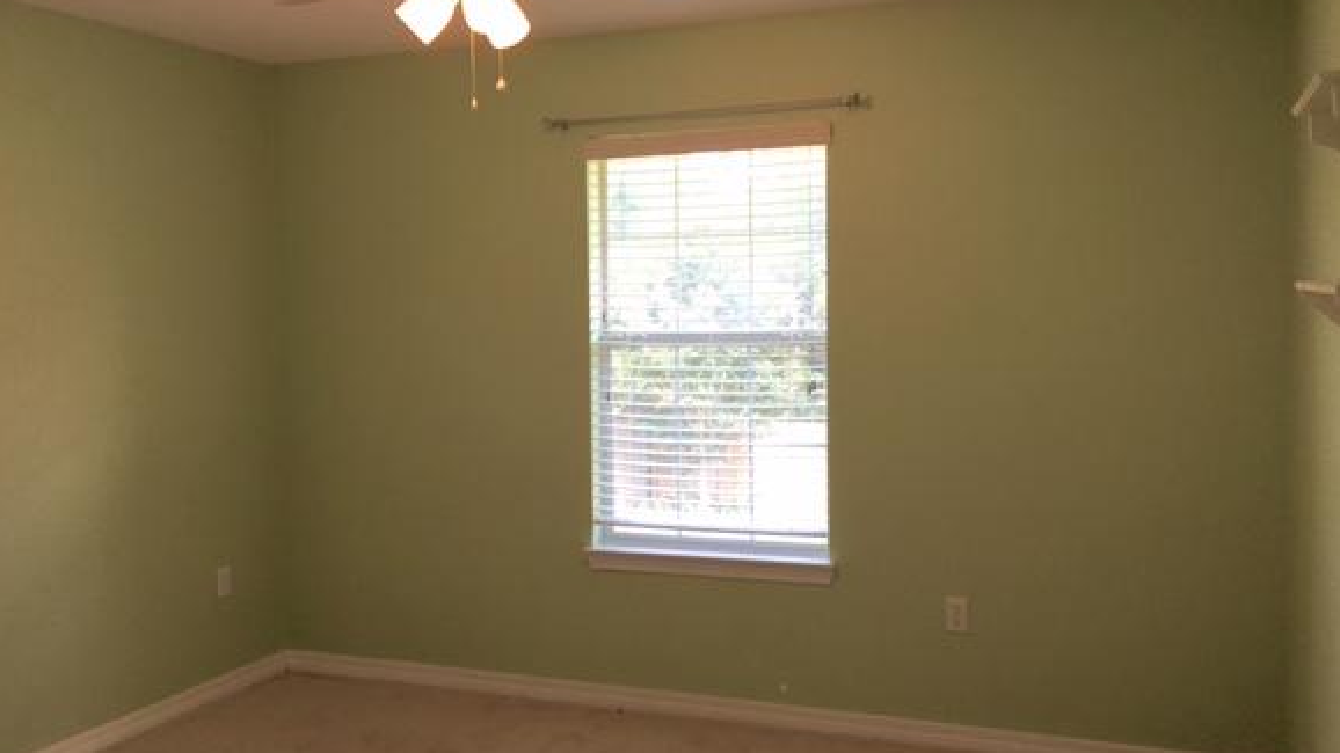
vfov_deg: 33.7
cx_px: 644
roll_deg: +0.9
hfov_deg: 56.6
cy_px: 371
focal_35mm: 35
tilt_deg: -3.1
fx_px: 1243
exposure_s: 1/45
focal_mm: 4.15
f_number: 2.2
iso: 25
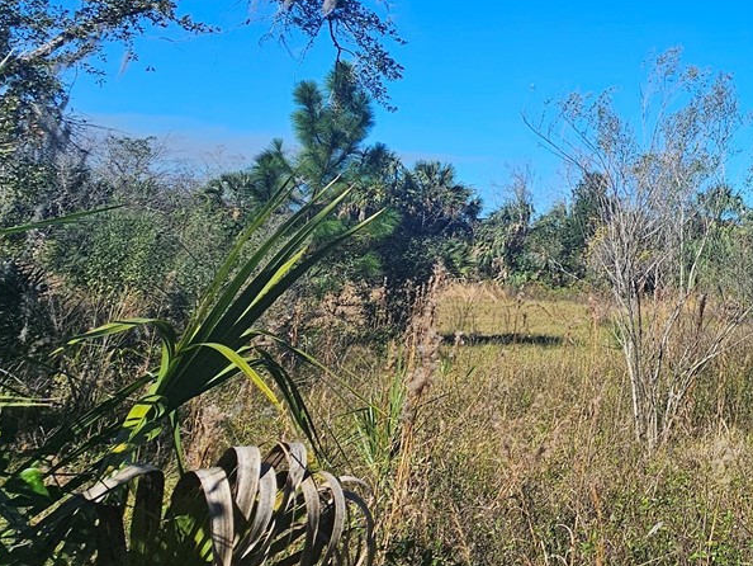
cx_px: 878
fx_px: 762
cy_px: 113
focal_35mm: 35
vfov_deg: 39.1
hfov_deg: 39.7
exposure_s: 1/2122
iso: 50
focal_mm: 2.2
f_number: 2.2
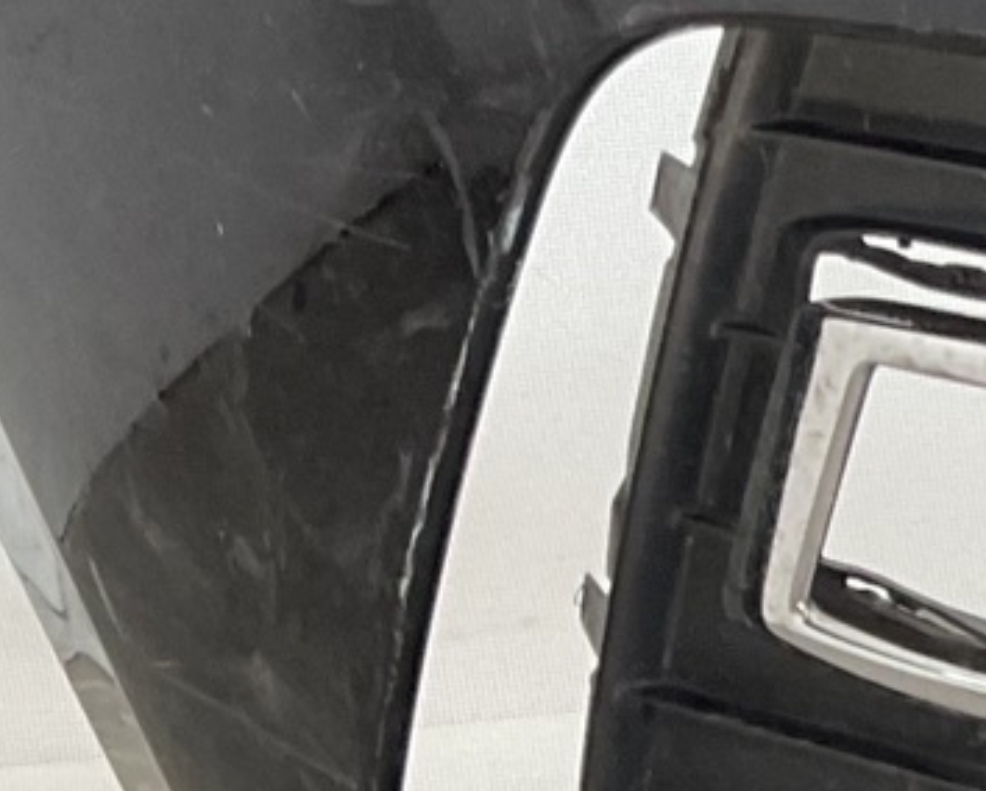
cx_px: 2167
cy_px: 1025
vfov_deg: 9.4
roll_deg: +4.2
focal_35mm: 161
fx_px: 4703
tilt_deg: -14.1
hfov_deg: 10.6
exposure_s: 1/100
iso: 32
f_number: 1.8
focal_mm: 3
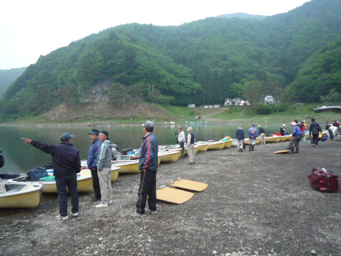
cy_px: 128
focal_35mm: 25
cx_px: 170
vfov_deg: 54.9
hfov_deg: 69.4
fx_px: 246
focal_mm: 4.4
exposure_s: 1/125
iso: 800
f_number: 2.8
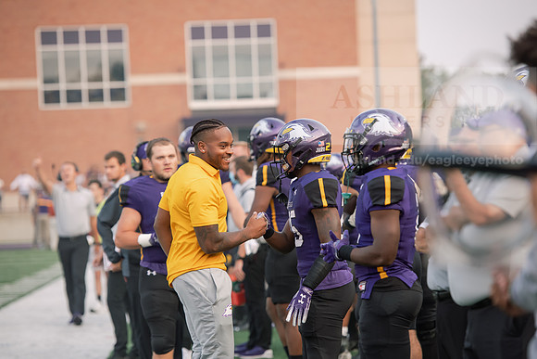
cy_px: 180
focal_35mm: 160
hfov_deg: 12.8
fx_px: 2387
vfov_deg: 8.6
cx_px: 268
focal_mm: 160
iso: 800
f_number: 4
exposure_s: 1/640
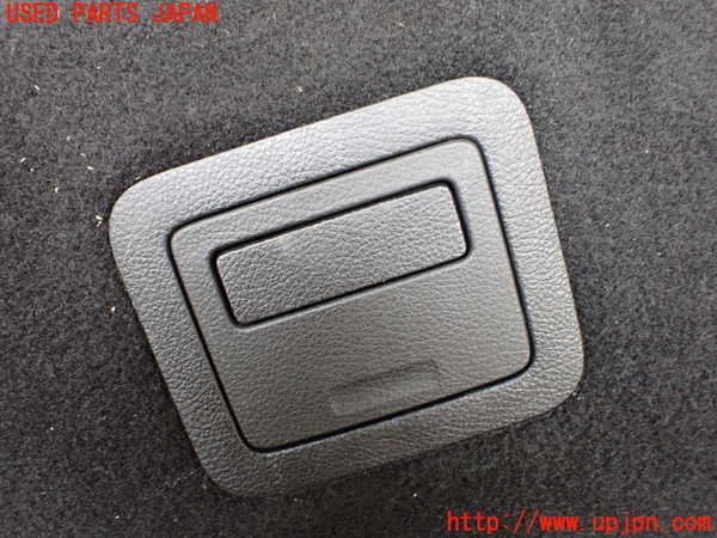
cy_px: 269
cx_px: 358
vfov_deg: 46.8
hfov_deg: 60.0
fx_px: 621
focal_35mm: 30
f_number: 2.3
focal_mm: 5.4
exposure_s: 1/40
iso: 800
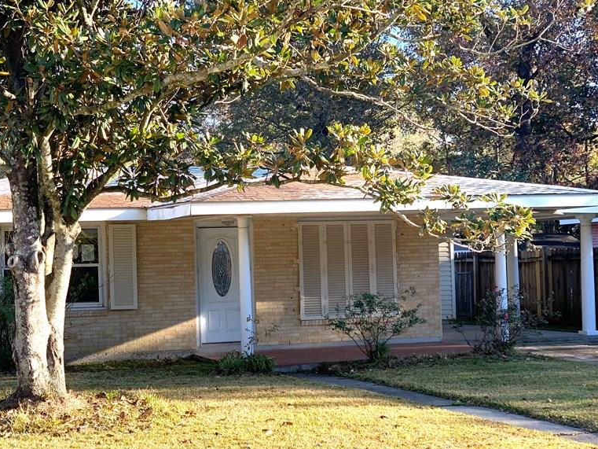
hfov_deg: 27.6
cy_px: 252
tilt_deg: +1.6
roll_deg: +2.3
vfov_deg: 21.0
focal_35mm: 70
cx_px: 196
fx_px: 1209
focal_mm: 6
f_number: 2.4
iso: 16
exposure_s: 1/122
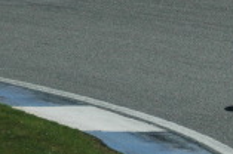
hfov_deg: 1.1
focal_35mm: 1839
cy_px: 124
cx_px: 297
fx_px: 11878
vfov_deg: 0.7
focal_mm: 300
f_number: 9
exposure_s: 1/2500
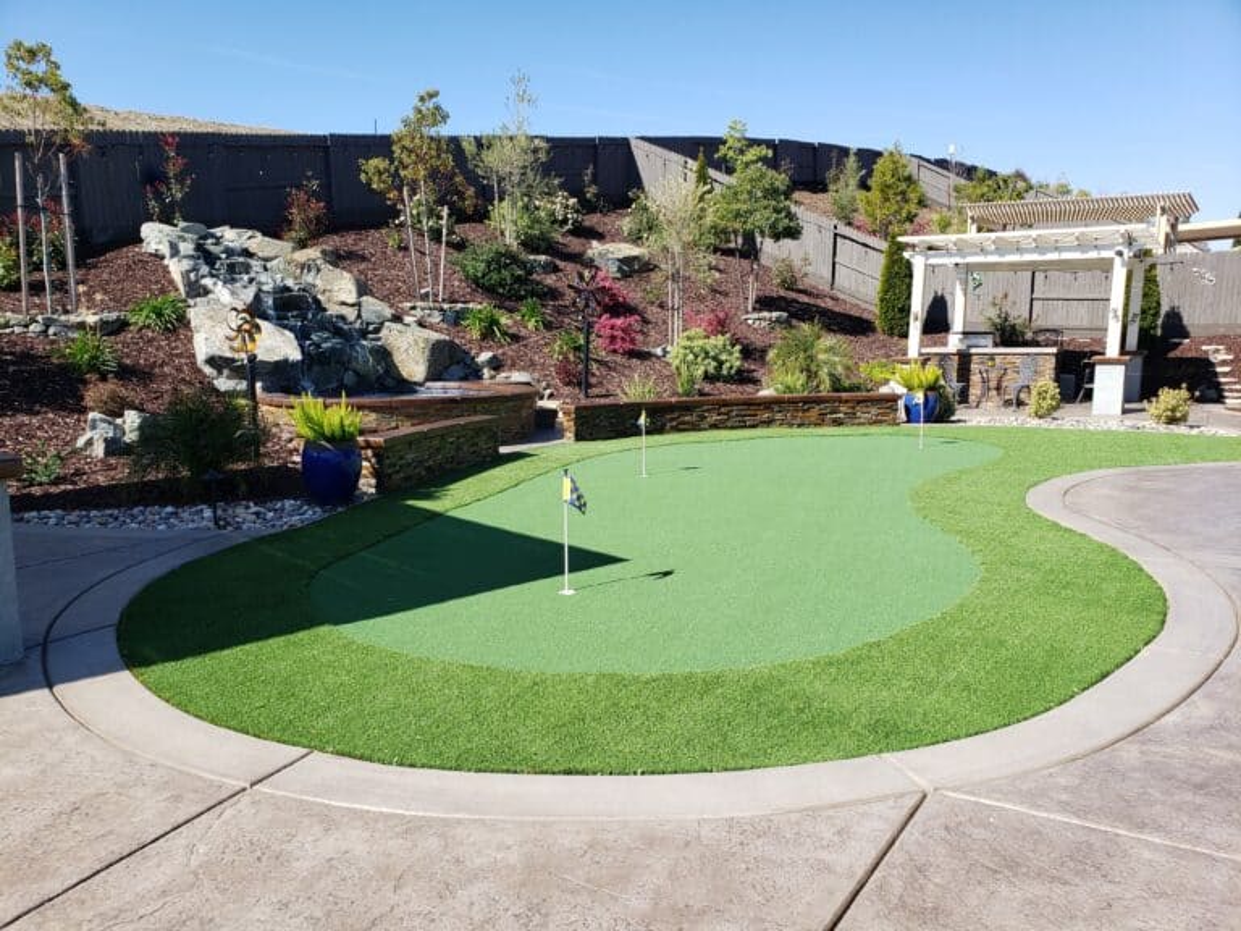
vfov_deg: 53.1
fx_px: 932
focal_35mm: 26
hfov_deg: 67.3
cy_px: 466
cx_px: 620
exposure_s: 1/816
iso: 50
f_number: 2.4
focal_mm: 4.3
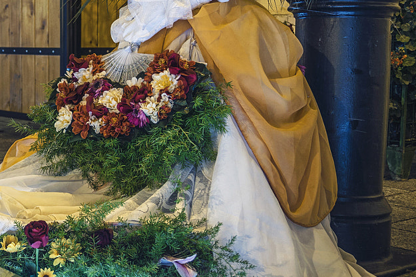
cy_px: 109
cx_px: -43
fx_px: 754
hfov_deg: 28.1
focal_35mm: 65
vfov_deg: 20.8
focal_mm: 17
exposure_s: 1/2
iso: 100
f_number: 2.8
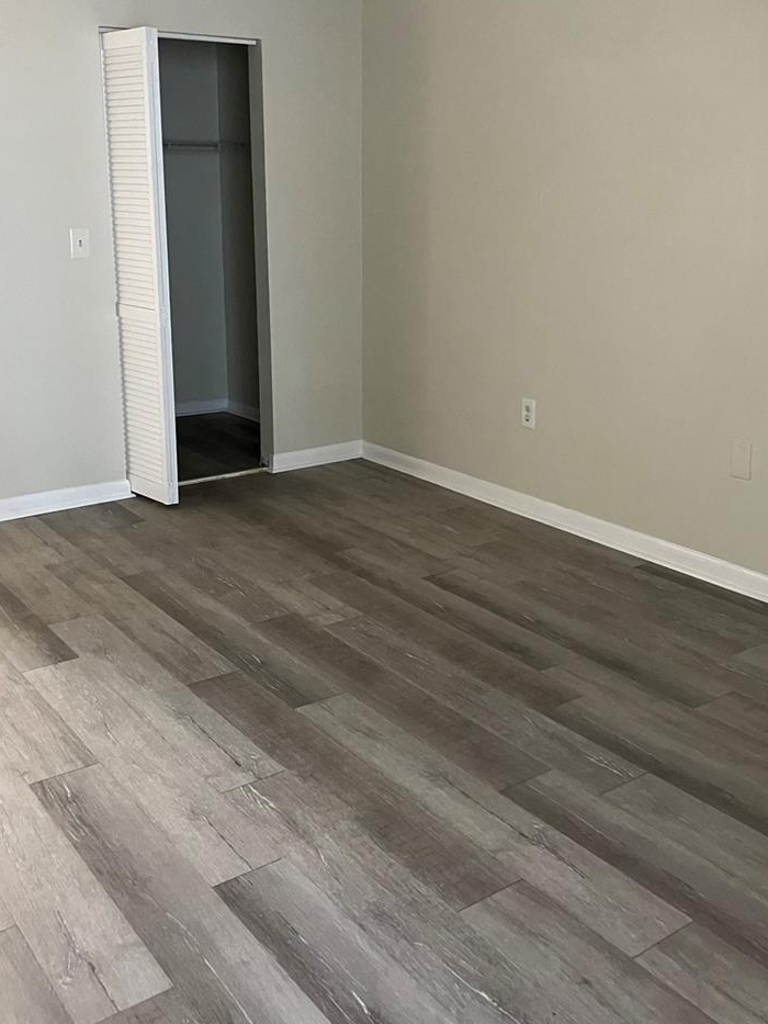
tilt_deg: -12.0
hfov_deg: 39.7
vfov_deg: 51.1
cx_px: 395
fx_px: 1065
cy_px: 418
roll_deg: +0.6
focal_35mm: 36
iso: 500
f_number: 1.8
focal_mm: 3.99
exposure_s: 1/30
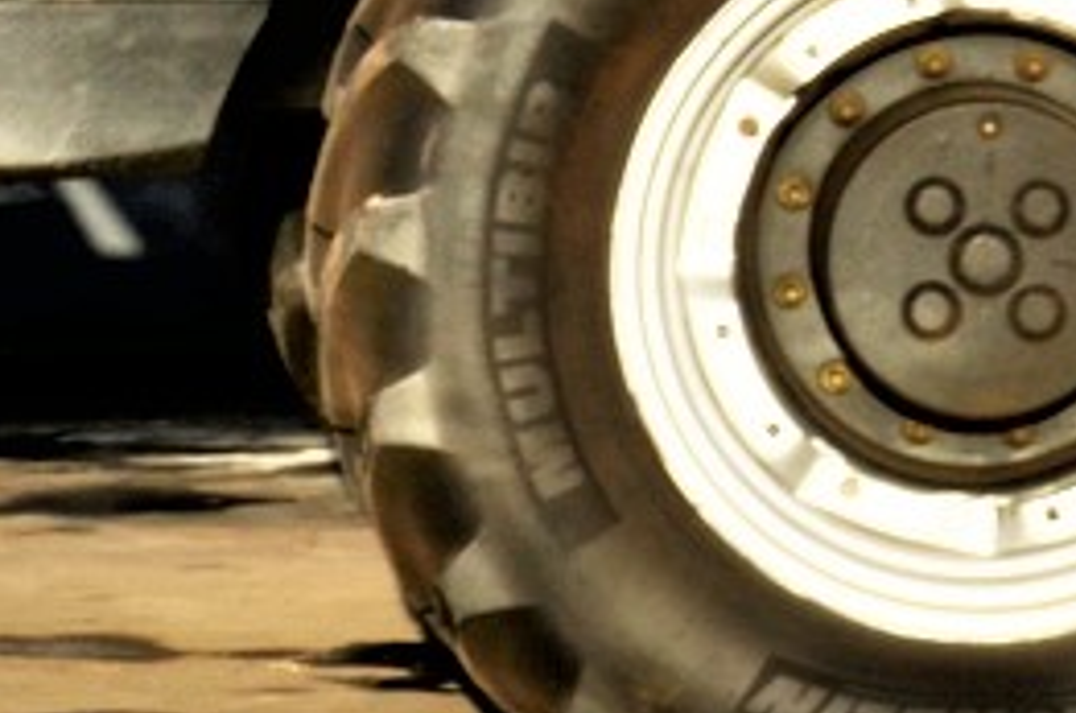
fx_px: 8771
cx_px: 1901
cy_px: -536
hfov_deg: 6.9
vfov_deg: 4.6
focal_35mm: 294
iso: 125
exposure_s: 1/30
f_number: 29
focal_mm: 40
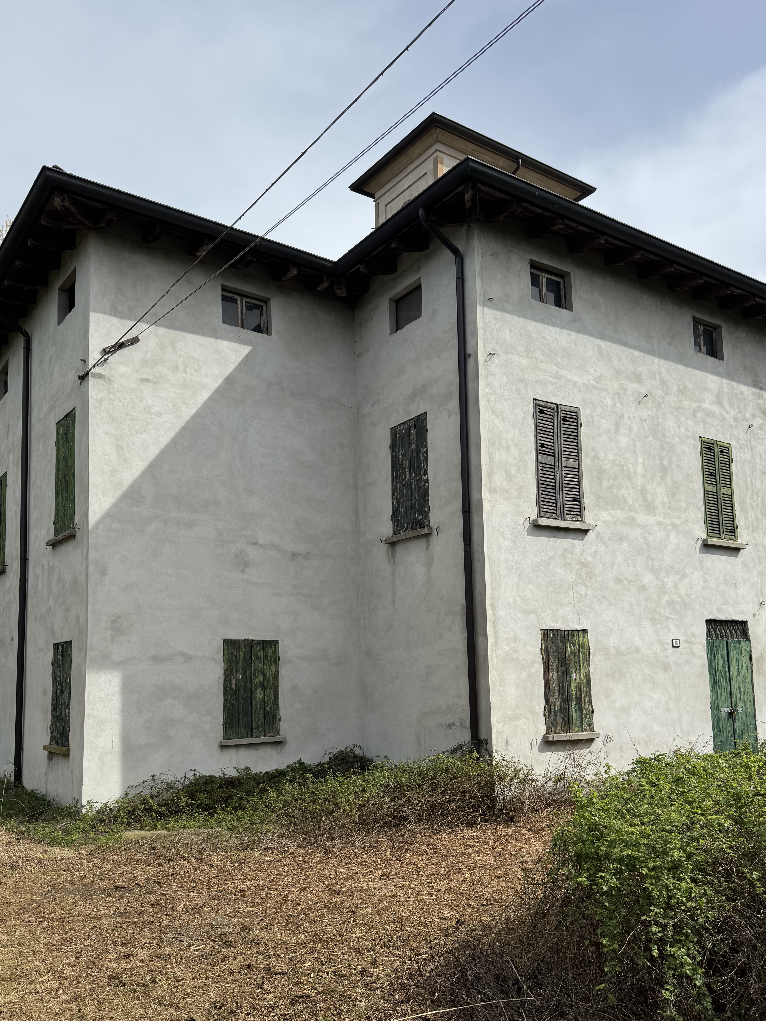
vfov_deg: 63.2
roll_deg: +1.7
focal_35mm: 28
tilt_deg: +8.3
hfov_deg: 49.7
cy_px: 582
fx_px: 826
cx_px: 376
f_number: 1.78
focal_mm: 6.76
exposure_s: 1/5348
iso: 80
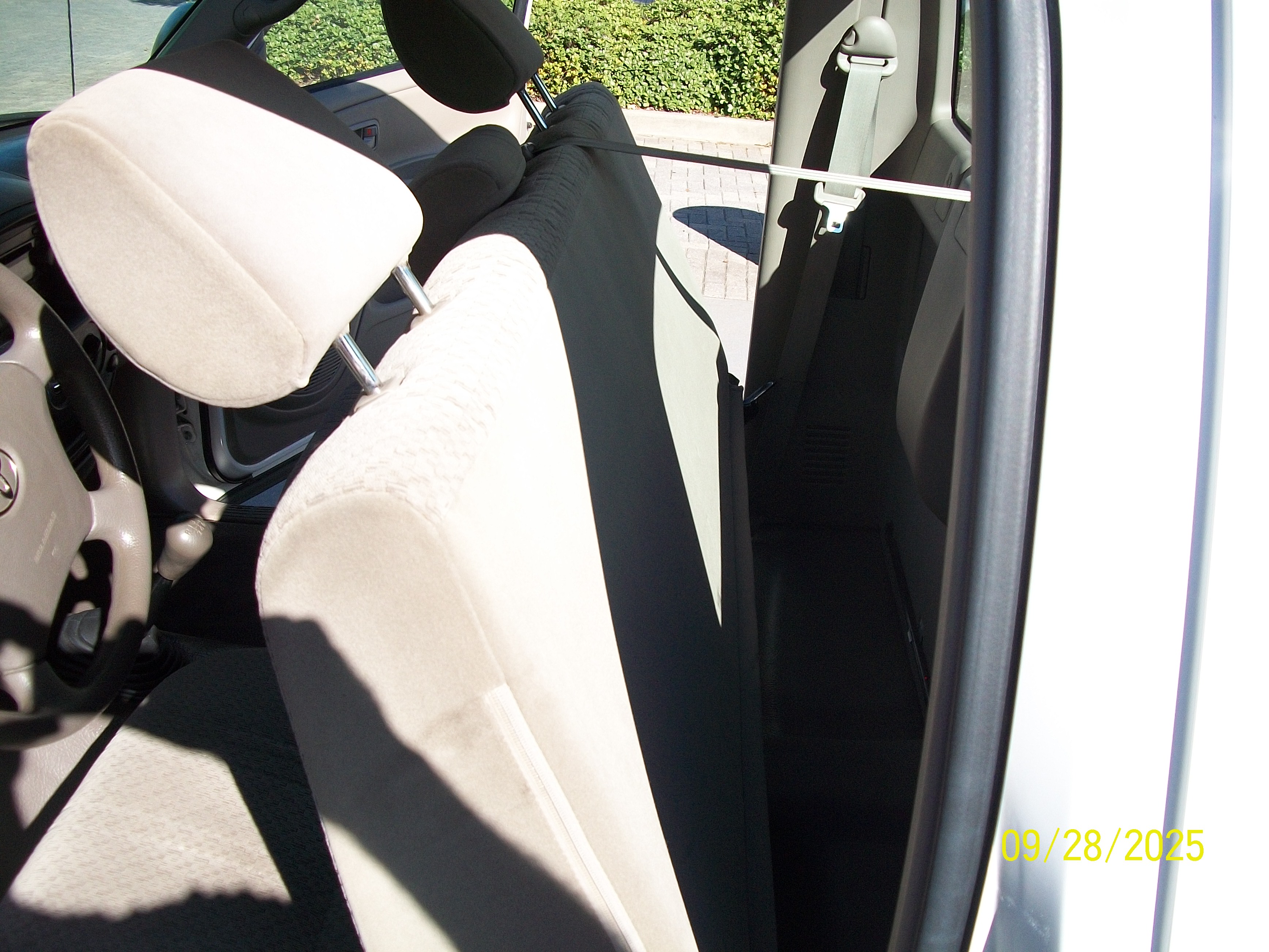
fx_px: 1173
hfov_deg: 56.8
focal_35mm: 32
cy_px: 476
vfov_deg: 44.2
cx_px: 634
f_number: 2.9
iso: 80
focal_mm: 5.7
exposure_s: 1/500
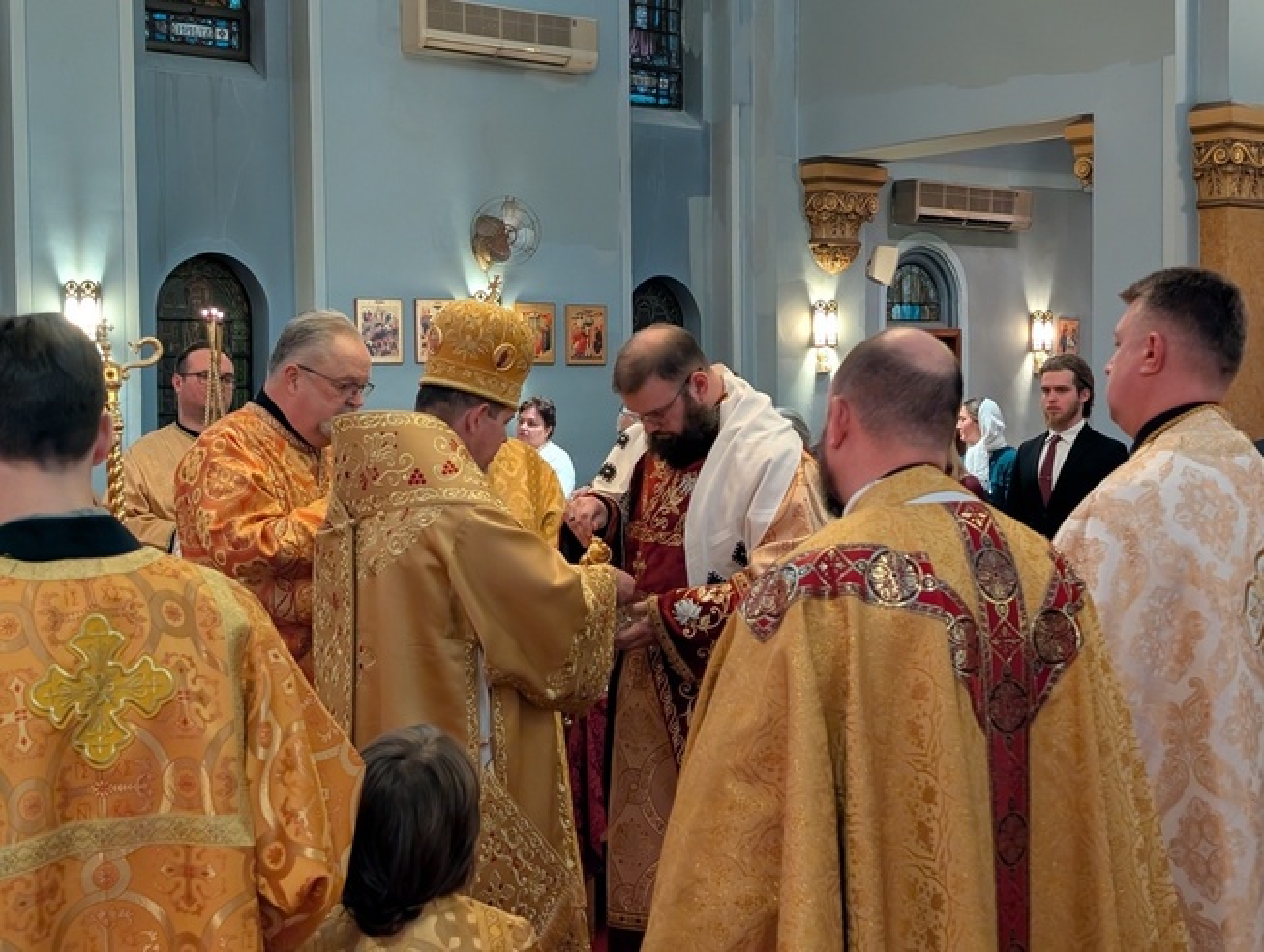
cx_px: 632
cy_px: 476
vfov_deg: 29.8
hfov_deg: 38.8
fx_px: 1792
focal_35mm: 49
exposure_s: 1/20
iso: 216
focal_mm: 6.9
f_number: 1.68
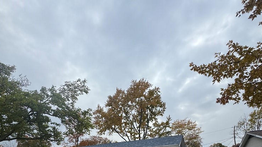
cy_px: 141
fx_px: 146
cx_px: 131
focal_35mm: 21
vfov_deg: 46.5
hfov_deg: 83.9
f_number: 2.2
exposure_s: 1/405
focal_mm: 2.22
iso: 40
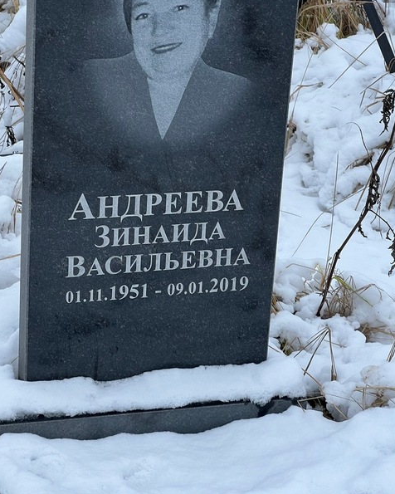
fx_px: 1476
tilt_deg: -22.7
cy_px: 247
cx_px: 117
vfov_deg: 19.0
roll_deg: -2.3
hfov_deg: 15.2
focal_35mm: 101
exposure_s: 1/120
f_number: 2.8
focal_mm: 9
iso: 32
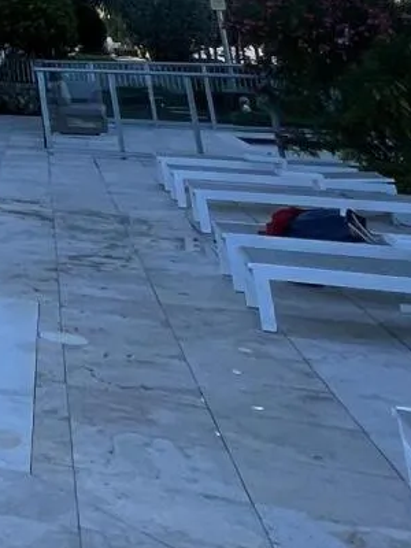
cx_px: -482
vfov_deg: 21.7
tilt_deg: +20.8
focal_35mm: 65
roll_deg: -2.2
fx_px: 1029
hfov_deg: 15.9
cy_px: -385
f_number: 1.8
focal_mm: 1.57
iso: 32
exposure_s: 1/518
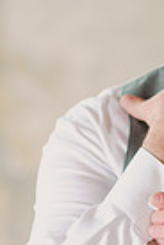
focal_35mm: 277
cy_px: 172
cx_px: 252
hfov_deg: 4.9
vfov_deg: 7.4
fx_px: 1893
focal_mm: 85
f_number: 2.2
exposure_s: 1/320
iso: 400
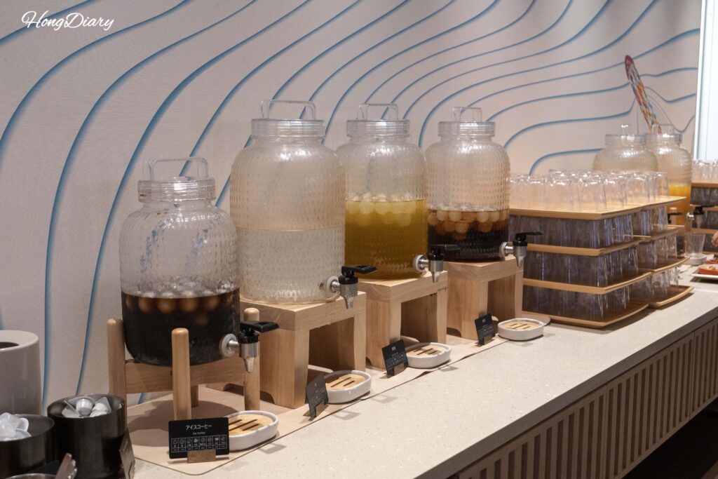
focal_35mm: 44
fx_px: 878
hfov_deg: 44.5
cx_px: 359
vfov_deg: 30.5
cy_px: 240
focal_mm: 44
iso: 4000
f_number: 5.6
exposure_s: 1/160
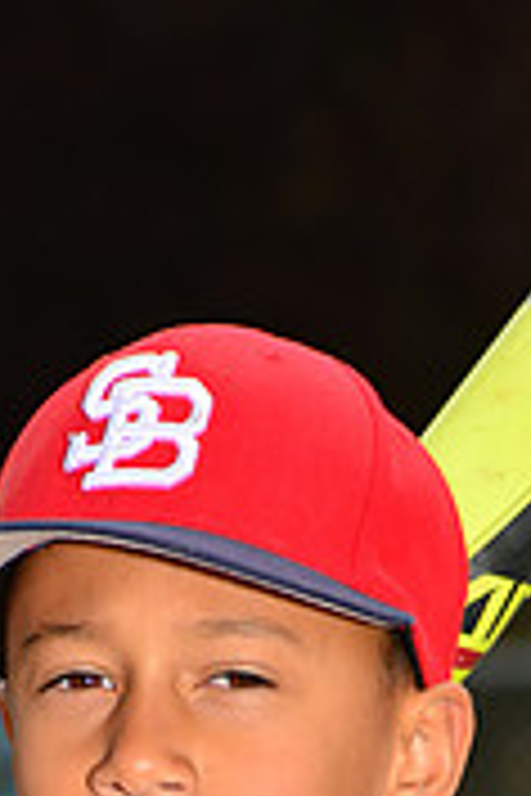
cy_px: 1232
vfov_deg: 3.1
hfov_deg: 2.1
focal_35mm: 657
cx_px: 106
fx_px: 14535
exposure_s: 1/200
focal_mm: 200
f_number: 11
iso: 125
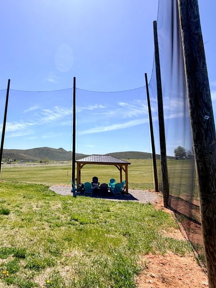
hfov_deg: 61.1
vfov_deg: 78.7
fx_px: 175
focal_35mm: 21
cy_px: 128
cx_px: 63
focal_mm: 2.22
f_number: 2.2
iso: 20
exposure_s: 1/1259
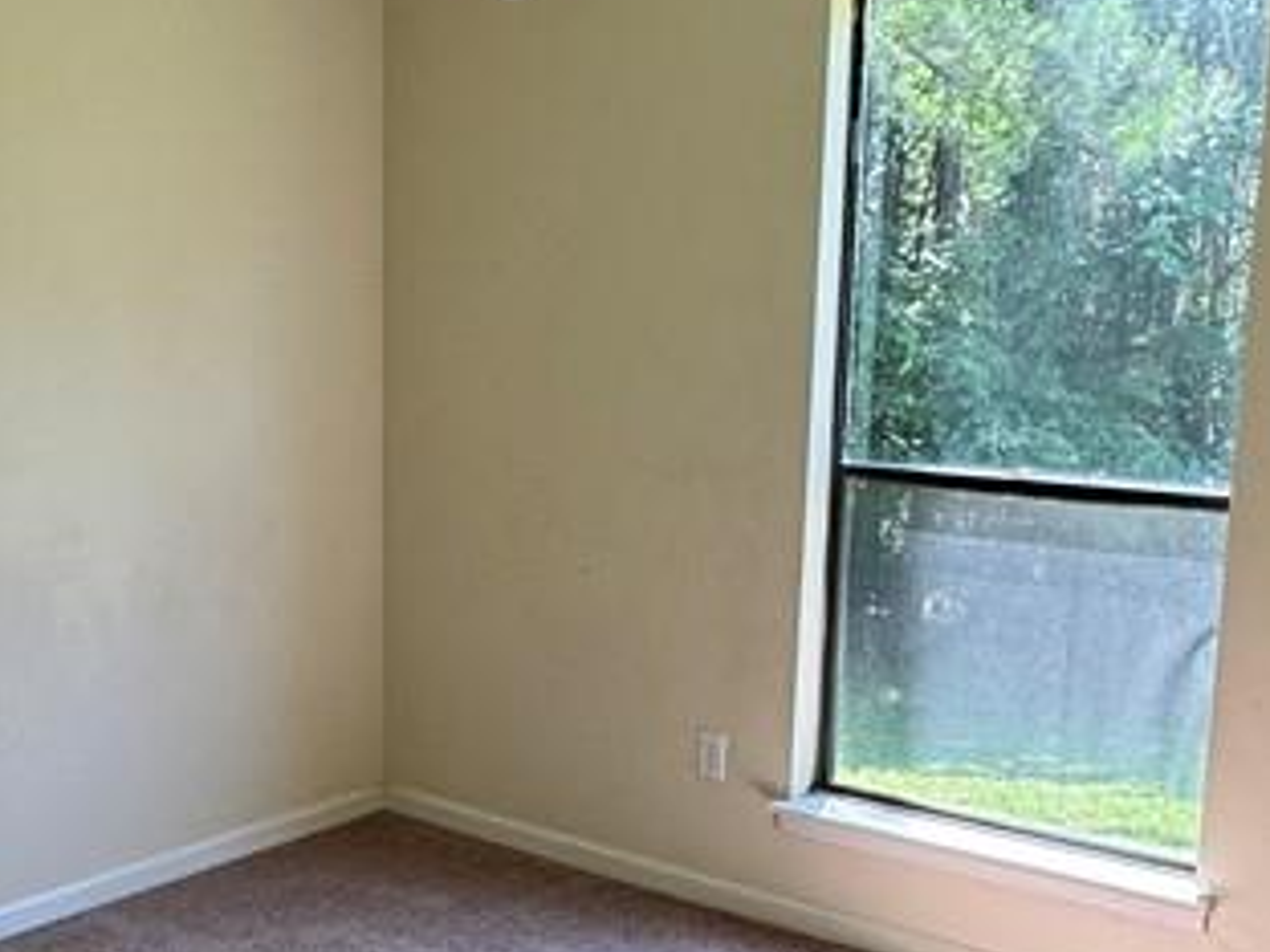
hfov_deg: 40.8
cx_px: 448
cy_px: 586
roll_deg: -0.9
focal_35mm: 46
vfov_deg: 31.4
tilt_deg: -10.3
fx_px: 1688
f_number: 2.2
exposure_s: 1/120
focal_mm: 2.22
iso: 80
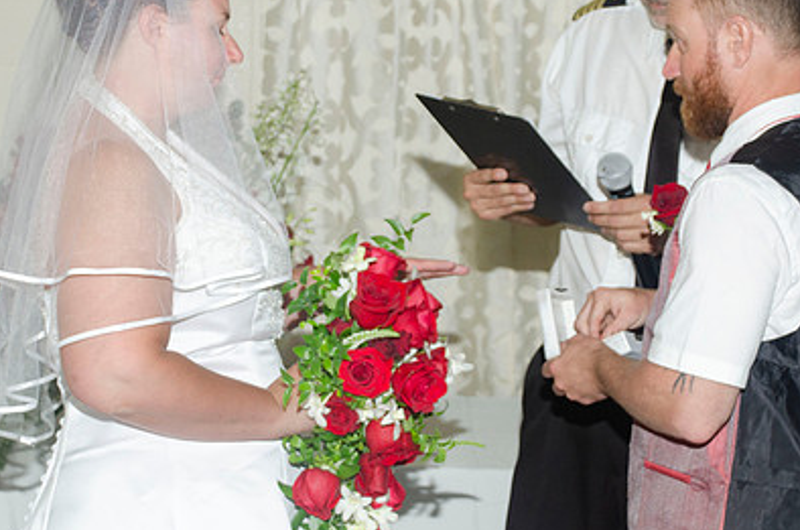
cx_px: 418
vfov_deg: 12.8
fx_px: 2351
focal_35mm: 106
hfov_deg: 19.3
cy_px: 185
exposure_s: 1/250
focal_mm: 48
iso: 400
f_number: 5.6
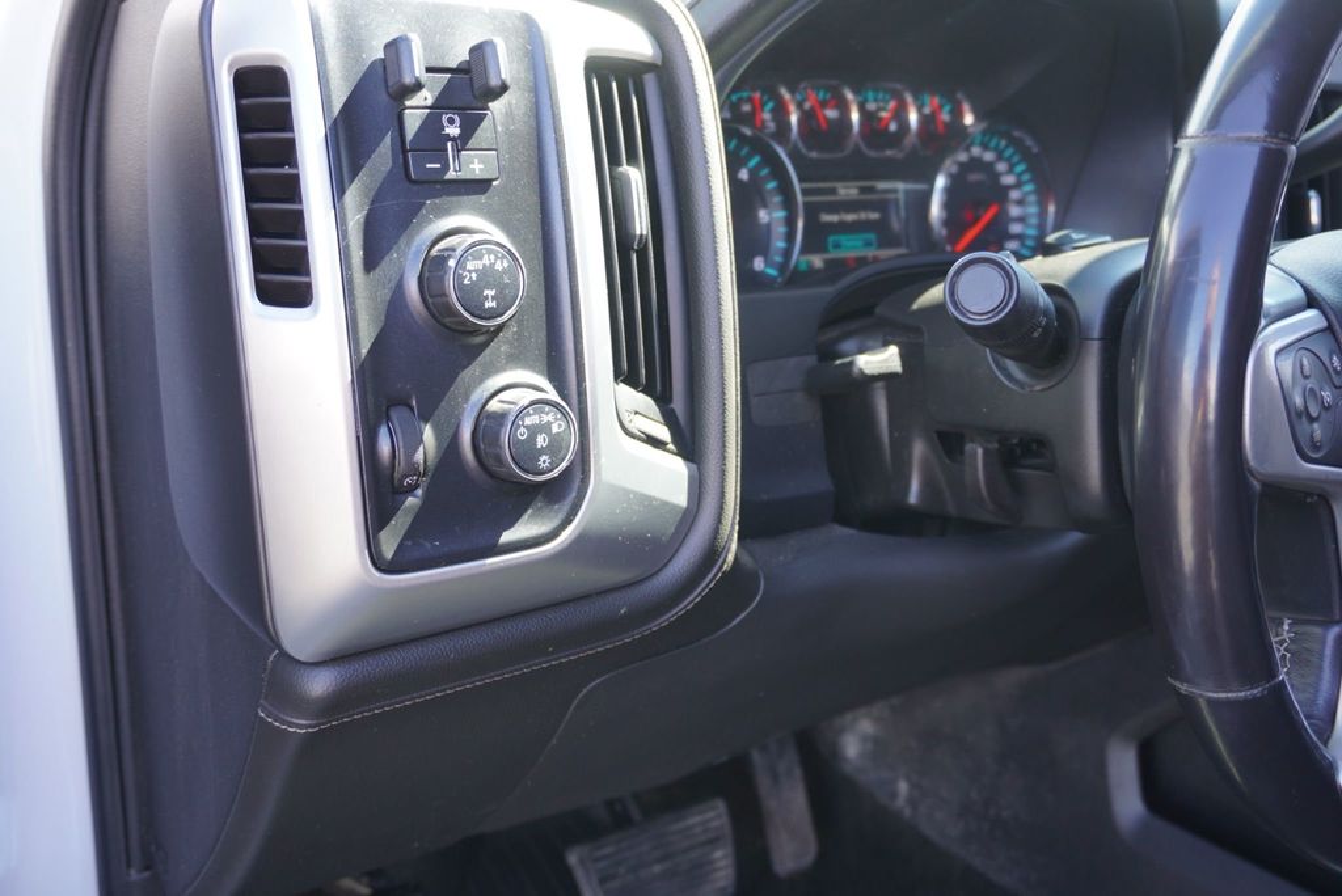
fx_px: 1287
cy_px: 448
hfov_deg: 55.1
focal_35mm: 34
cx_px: 671
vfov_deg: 38.4
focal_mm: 23
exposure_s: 1/60
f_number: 4
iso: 200
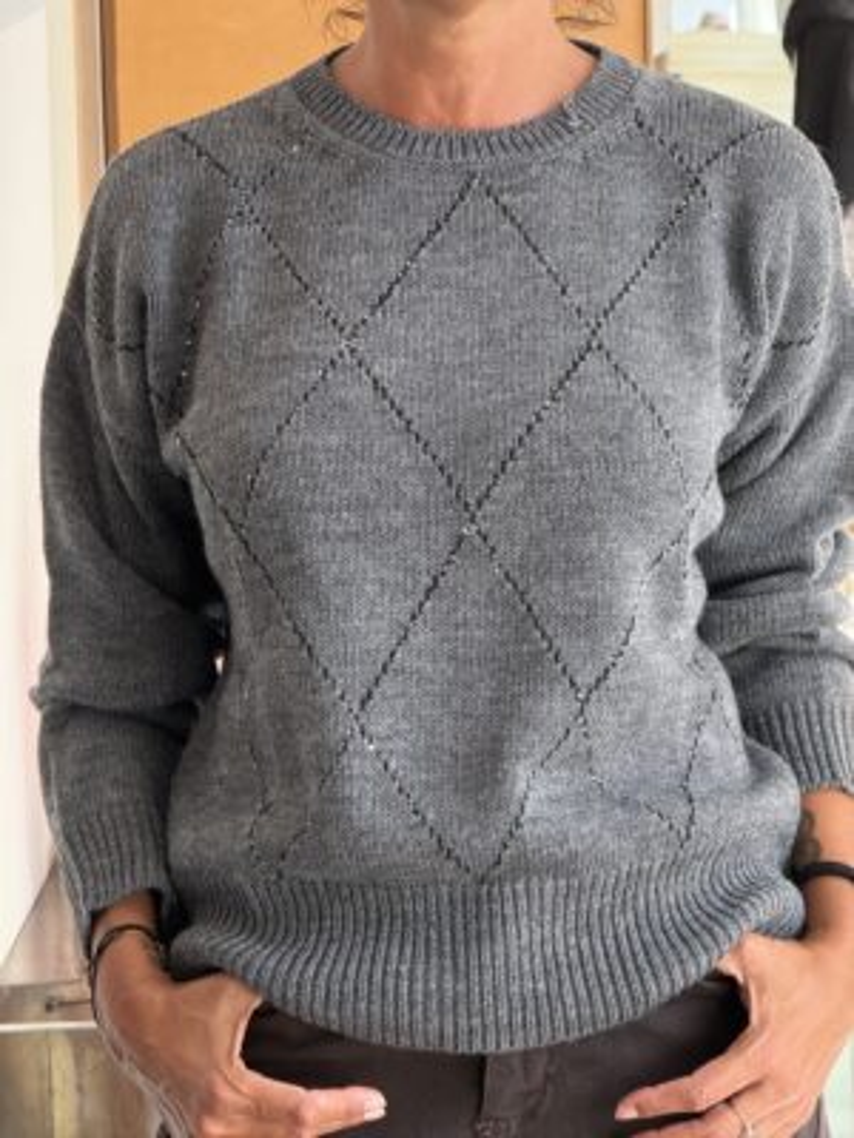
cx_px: 427
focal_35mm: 120
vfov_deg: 16.4
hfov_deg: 12.3
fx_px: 3947
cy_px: 569
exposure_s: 1/99
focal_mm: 15.66
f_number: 2.8
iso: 160
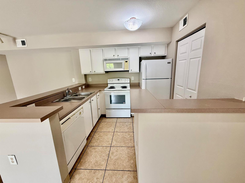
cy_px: 92
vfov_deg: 85.7
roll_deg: +2.2
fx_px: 99
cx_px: 122
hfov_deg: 102.1
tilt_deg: -11.1
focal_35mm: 14
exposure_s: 1/60
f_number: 2.2
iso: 200
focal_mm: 2.22
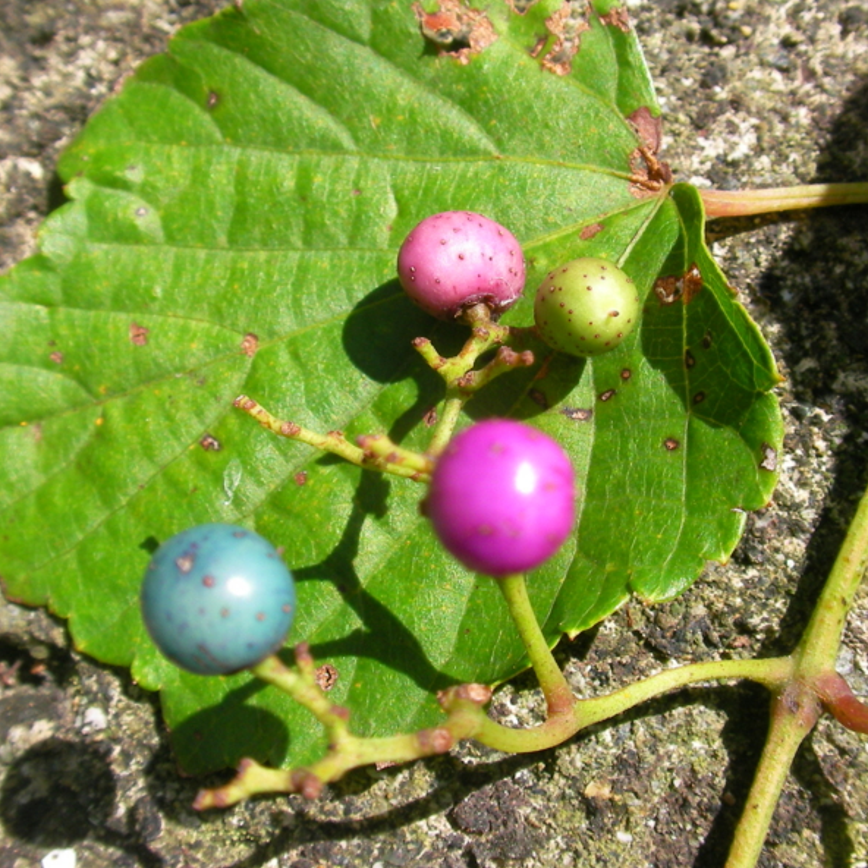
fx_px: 1390
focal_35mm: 49
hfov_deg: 34.7
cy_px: 435
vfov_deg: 34.7
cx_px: 449
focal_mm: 6.3
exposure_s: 1/292
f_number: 4.5
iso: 50
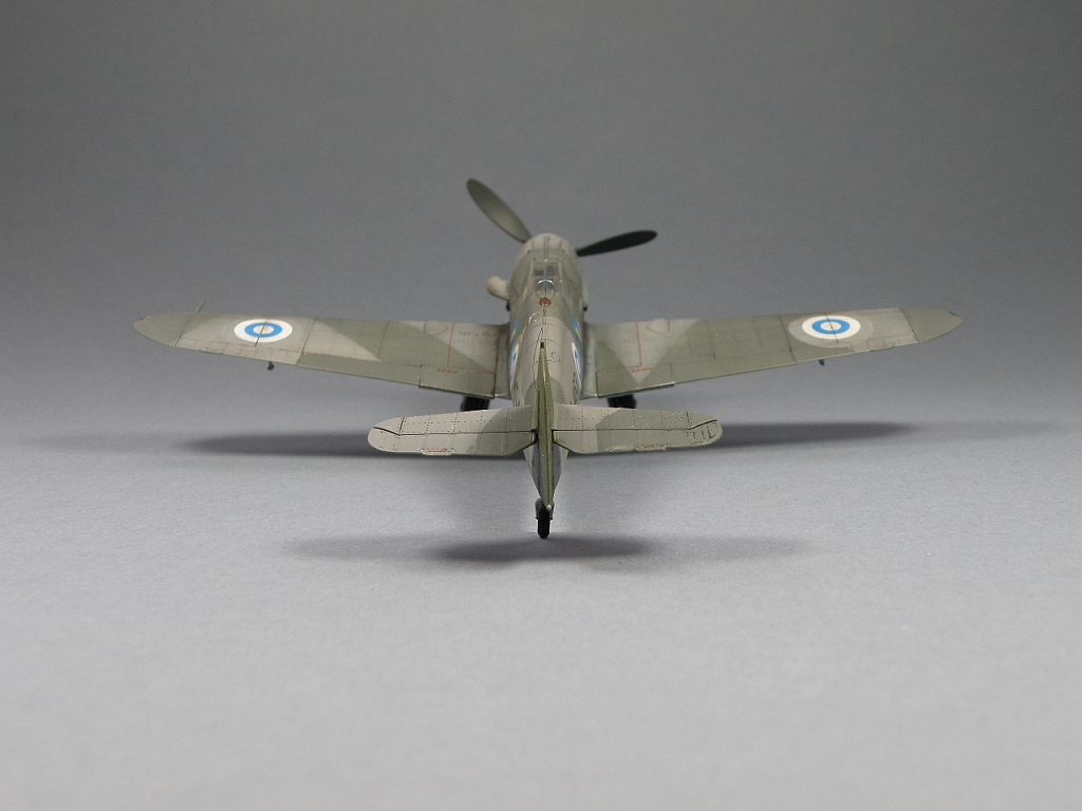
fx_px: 1469
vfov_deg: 30.9
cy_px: 406
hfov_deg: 40.4
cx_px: 541
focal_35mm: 47
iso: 64
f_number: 4.5
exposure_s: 1/100
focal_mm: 8.46
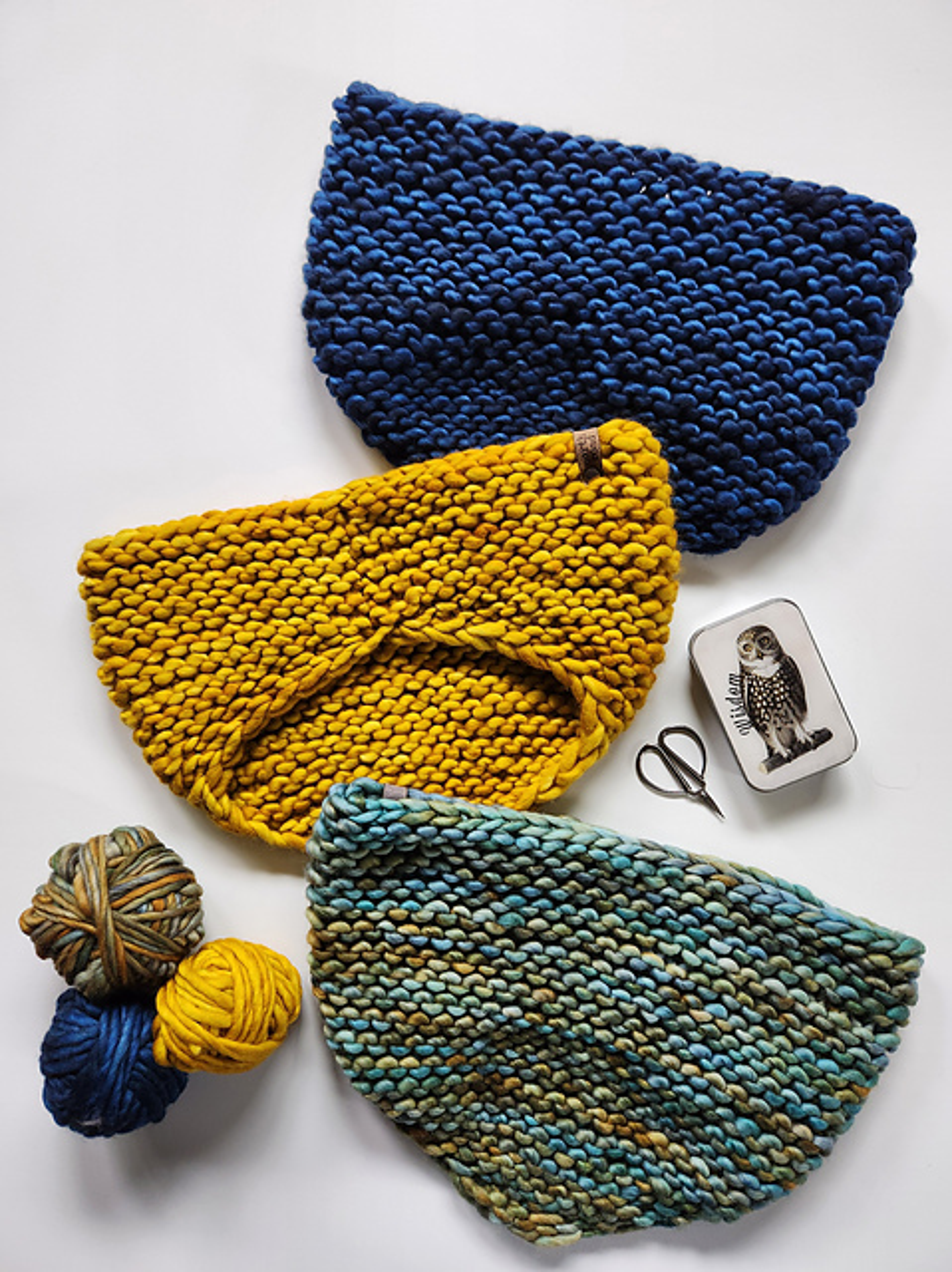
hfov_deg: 58.8
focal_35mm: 23
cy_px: 636
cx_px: 476
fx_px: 845
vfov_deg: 74.0
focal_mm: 5.4
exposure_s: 1/120
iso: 250
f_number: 1.8
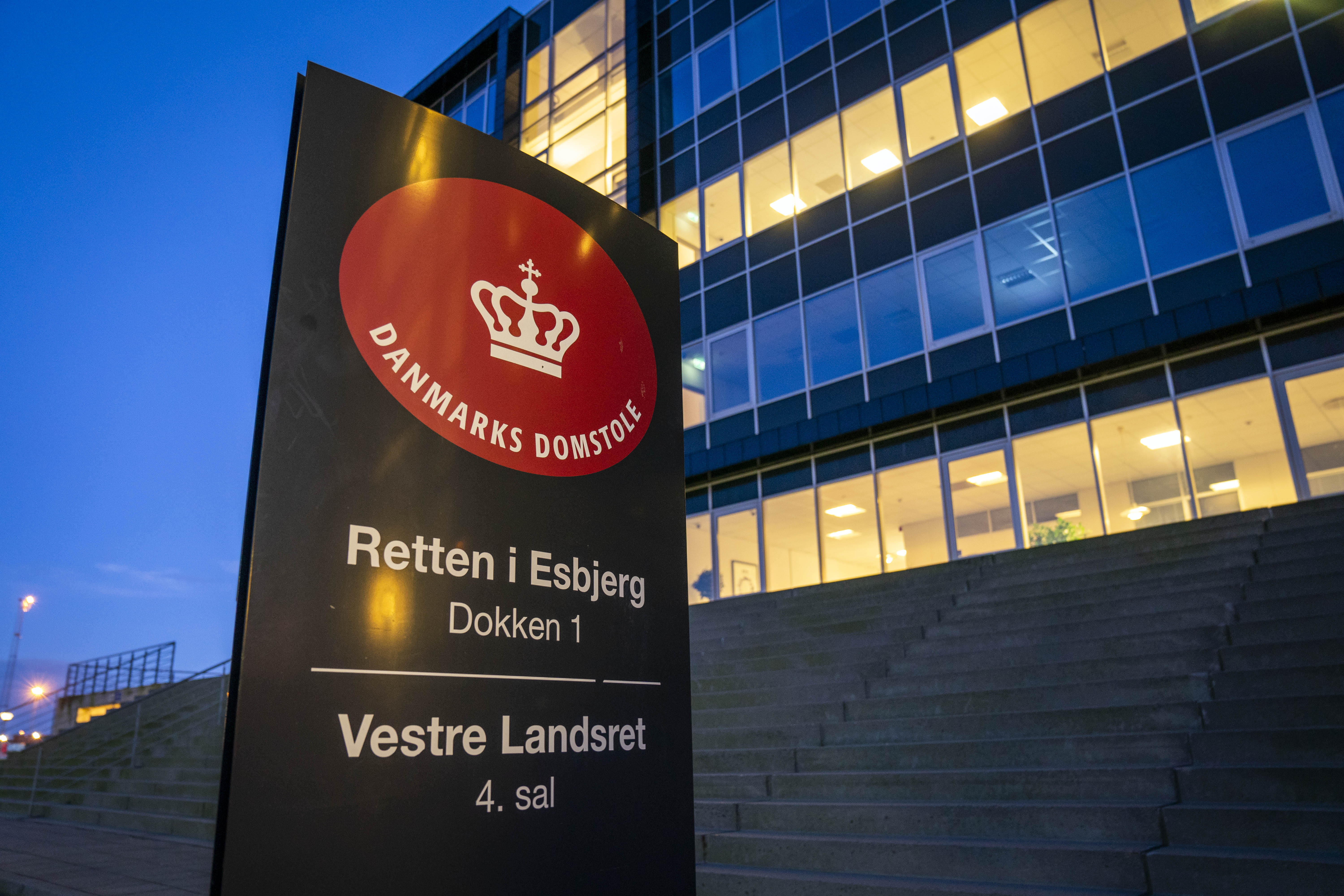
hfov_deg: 71.5
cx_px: 672
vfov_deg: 51.3
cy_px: 448
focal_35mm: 25
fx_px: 933
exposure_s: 1/8
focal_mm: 25
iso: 2000
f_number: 3.2
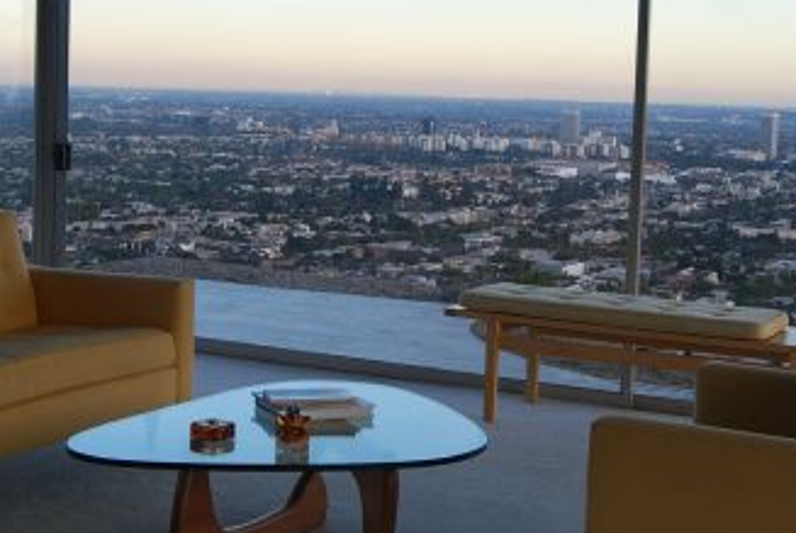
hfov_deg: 30.4
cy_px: 189
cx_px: 346
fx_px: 1461
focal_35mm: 66
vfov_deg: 20.6
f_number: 5
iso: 200
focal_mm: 18
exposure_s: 1/100
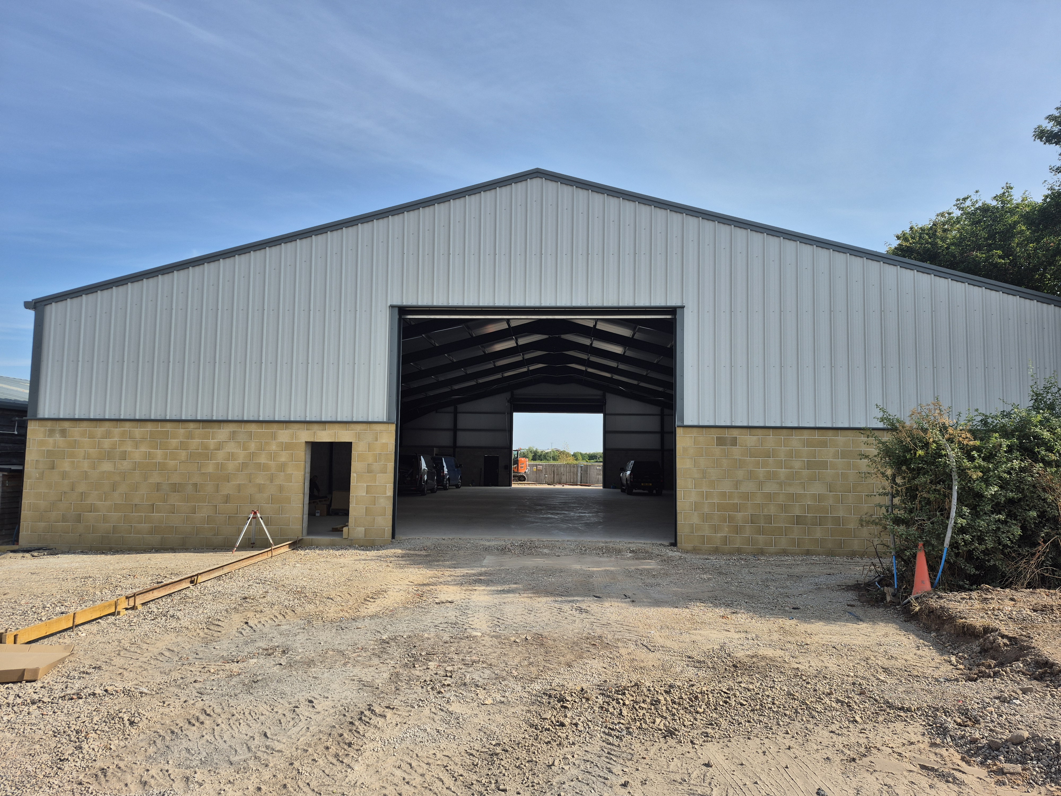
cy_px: 398
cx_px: 530
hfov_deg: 73.9
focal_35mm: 23
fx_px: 705
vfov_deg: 58.9
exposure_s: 1/1648
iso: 25
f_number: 1.8
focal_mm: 5.4
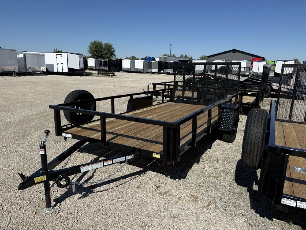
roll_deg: -2.1
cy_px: 115
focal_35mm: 24
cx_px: 153
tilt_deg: -13.6
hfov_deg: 71.6
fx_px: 212
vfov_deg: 56.8
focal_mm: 6.76
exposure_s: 1/8130
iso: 80
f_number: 1.78
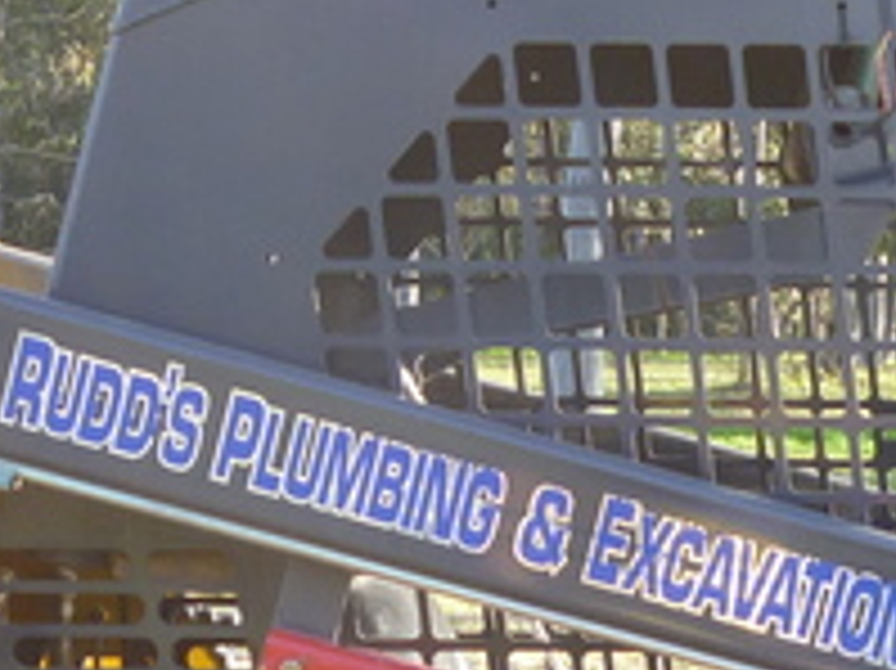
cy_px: 967
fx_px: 3647
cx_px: 743
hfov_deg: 13.9
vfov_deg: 10.2
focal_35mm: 141
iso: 100
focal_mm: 6.3
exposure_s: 1/60
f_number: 3.5
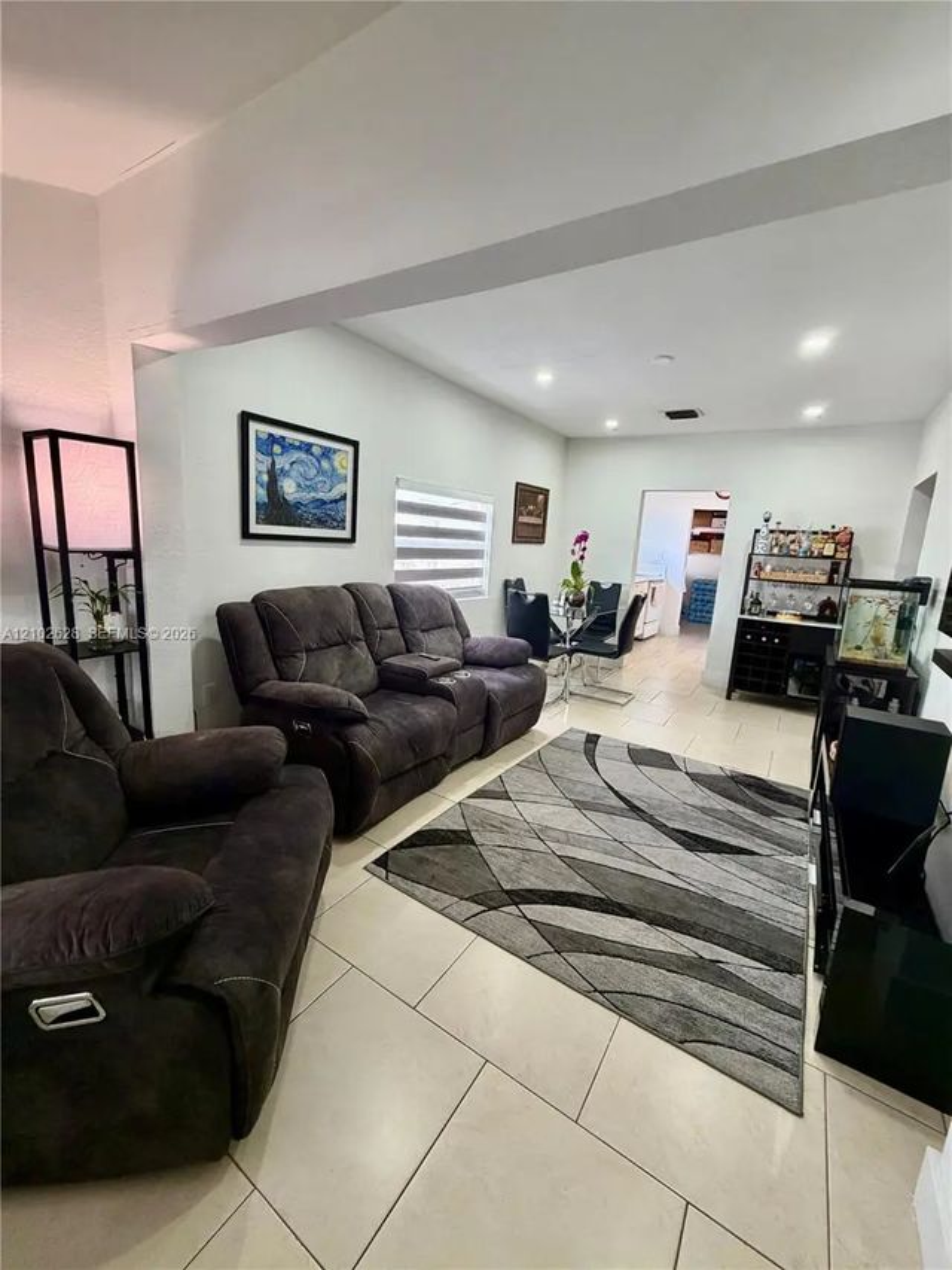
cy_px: 635
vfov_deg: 102.1
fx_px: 513
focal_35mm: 14
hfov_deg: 85.7
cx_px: 476
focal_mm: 2.22
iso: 160
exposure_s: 1/60
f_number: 2.2
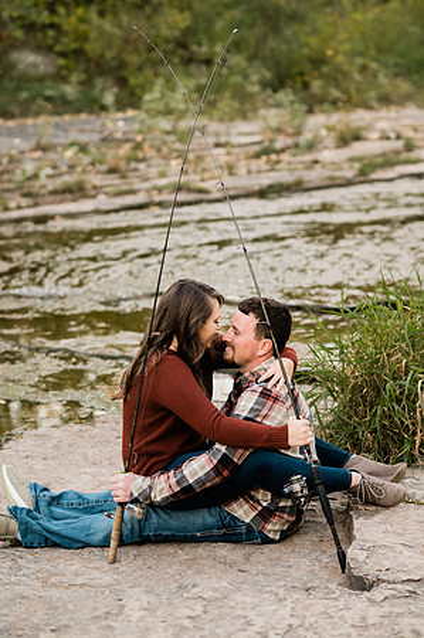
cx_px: 212
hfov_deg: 16.0
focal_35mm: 85
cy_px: 319
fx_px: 1505
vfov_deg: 23.9
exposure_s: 1/200
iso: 500
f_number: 2.5
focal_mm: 85
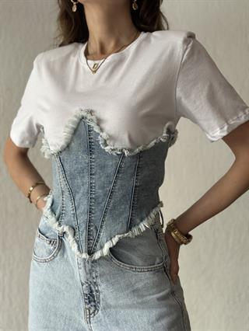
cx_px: 124
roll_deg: +0.4
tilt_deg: +0.8
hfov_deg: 30.3
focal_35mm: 48
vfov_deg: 39.6
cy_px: 166
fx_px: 460
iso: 200
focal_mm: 6.86
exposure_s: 1/60
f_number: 1.78
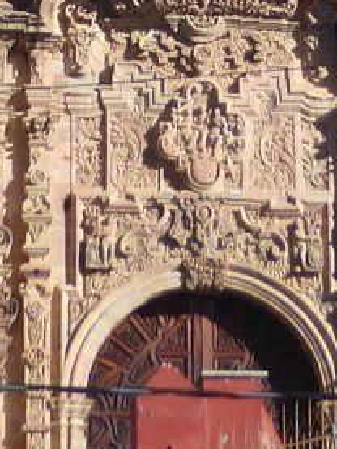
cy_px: -387
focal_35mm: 398
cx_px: 168
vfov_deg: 4.9
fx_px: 5162
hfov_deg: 3.7
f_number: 4.4
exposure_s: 1/400
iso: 80
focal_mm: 11.7
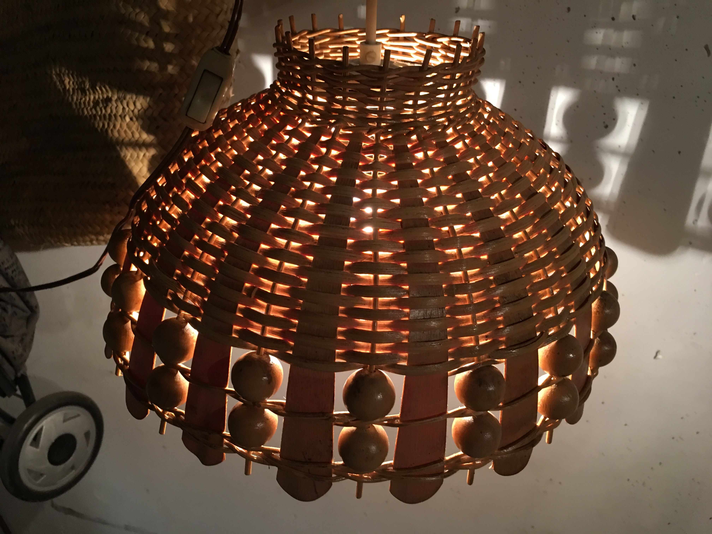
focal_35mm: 29
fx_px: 596
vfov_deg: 48.2
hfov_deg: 61.7
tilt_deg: -32.4
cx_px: 356
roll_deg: -1.3
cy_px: 267
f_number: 2.2
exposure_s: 1/17
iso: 80
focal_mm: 4.15
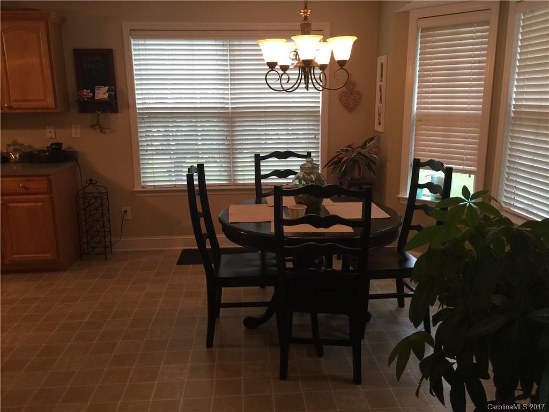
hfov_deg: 61.7
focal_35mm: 29
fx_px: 460
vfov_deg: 48.2
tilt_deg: -12.7
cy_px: 206
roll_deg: +0.8
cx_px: 274
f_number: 2.2
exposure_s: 1/15
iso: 64
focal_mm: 4.15
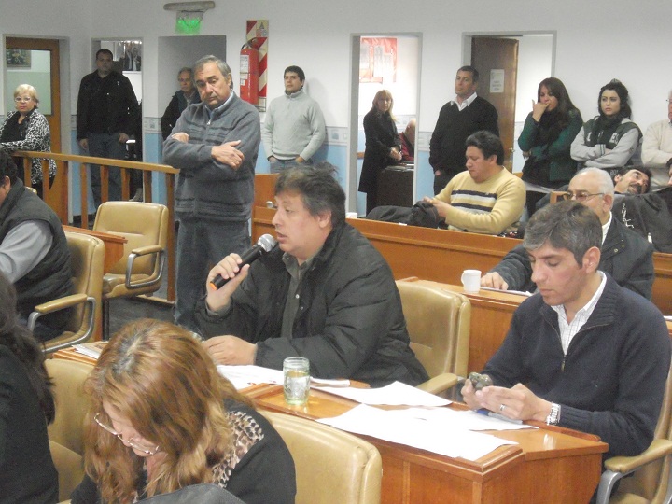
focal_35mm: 54
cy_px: 252
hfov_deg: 35.5
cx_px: 336
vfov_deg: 27.0
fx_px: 1048
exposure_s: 1/30
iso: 1250
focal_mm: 9.8
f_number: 4.8
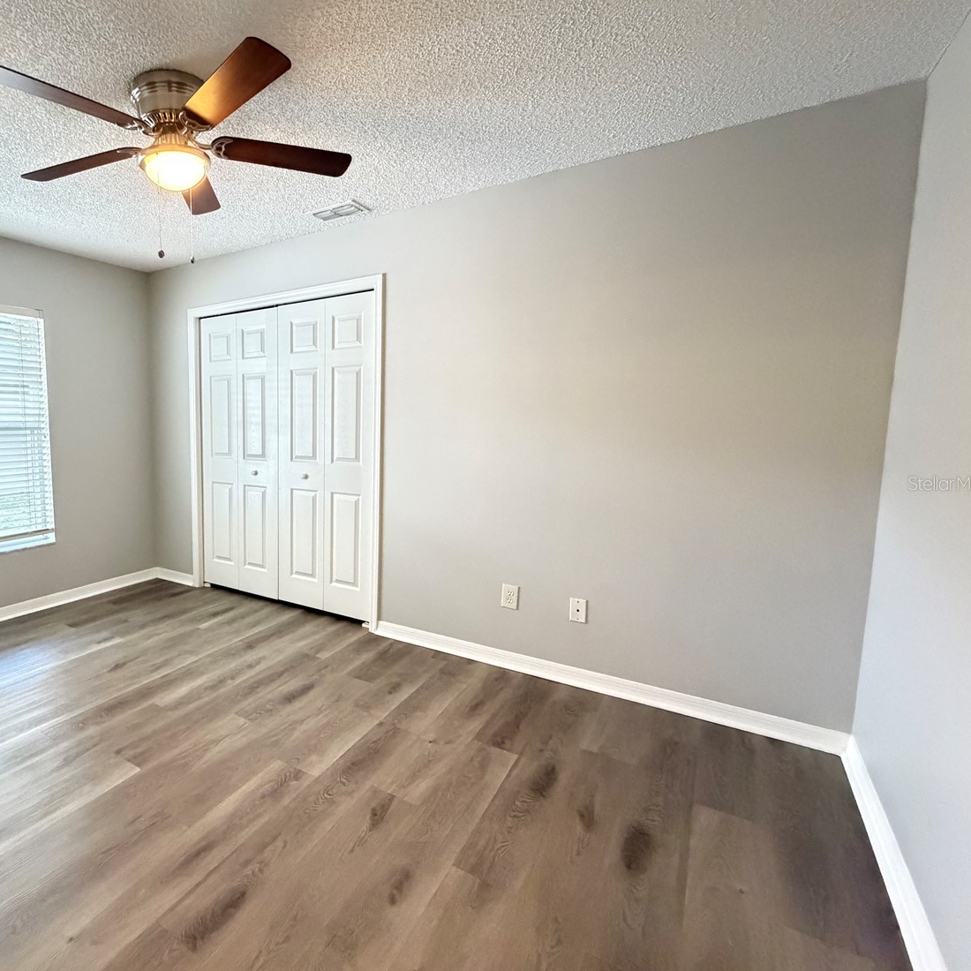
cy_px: 483
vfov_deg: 80.7
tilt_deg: -7.1
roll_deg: +0.7
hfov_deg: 76.7
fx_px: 571
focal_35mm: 18
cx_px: 285
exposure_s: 1/60
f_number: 2.2
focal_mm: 2.22
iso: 1000
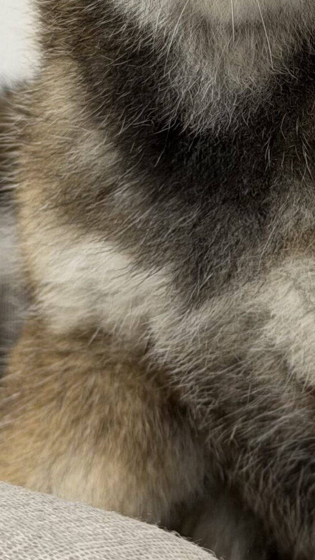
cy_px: 50
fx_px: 1961
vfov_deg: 16.0
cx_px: 303
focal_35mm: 132
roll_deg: -2.9
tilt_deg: -2.3
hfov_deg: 9.1
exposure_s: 1/50
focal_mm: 6.76
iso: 125
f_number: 1.78
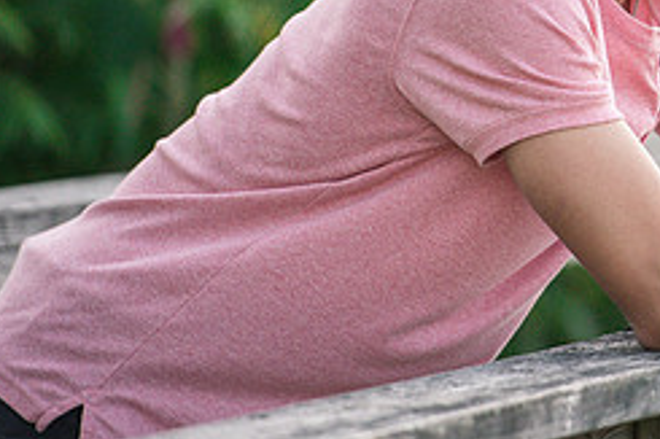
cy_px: -28
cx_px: 722
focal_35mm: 474
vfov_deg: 2.9
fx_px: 8684
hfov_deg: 4.3
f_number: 2.8
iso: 800
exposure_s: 1/3200
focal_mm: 200
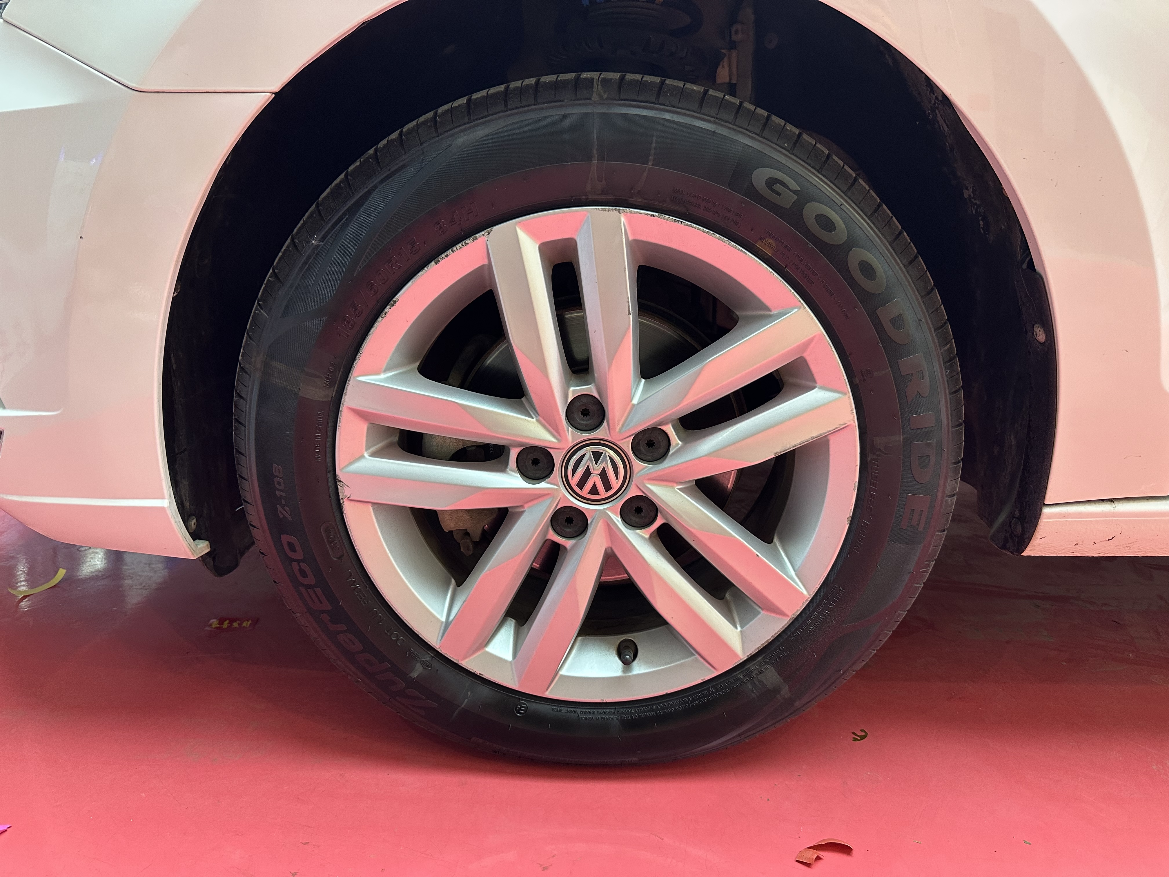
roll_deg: -1.3
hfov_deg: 71.6
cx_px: 584
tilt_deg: -17.3
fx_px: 810
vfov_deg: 56.8
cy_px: 438
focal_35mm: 24
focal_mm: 6.86
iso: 250
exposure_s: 1/50
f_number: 1.78
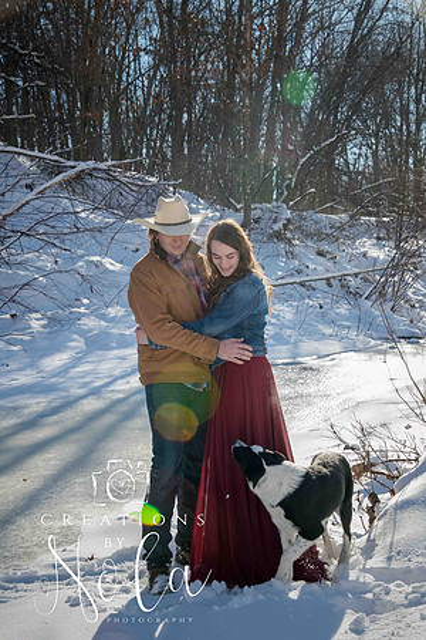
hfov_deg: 22.6
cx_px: 213
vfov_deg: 33.4
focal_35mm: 60
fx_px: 1065
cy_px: 320
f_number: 14
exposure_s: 1/320
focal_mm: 60
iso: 800
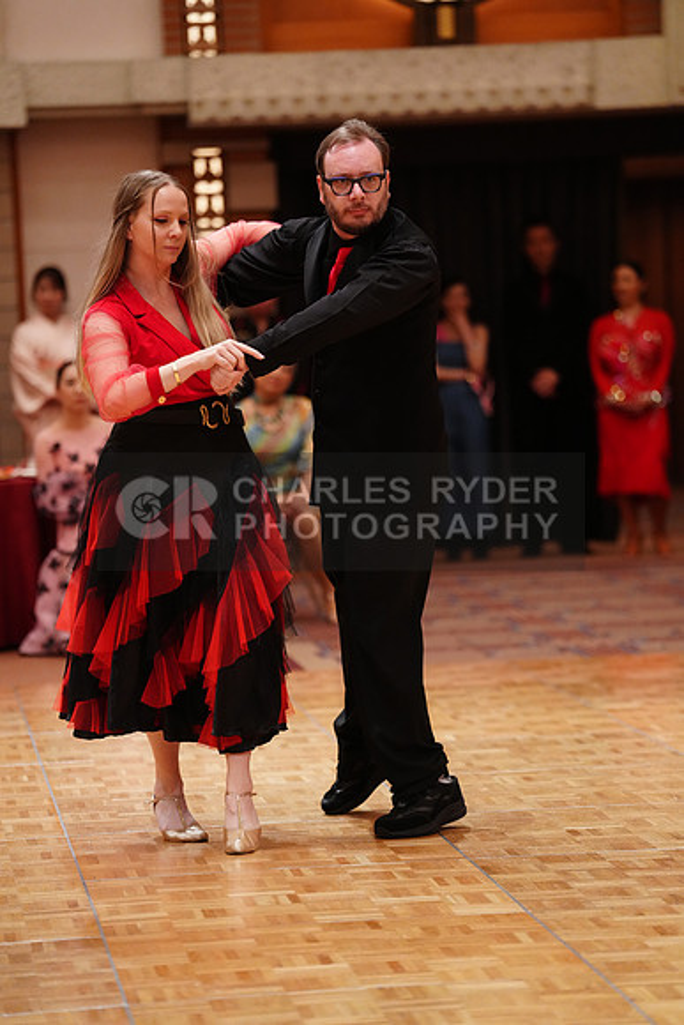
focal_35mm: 142
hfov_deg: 9.7
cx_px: 342
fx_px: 4044
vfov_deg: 14.4
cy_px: 512
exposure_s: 1/320
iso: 3200
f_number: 2.8
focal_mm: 142
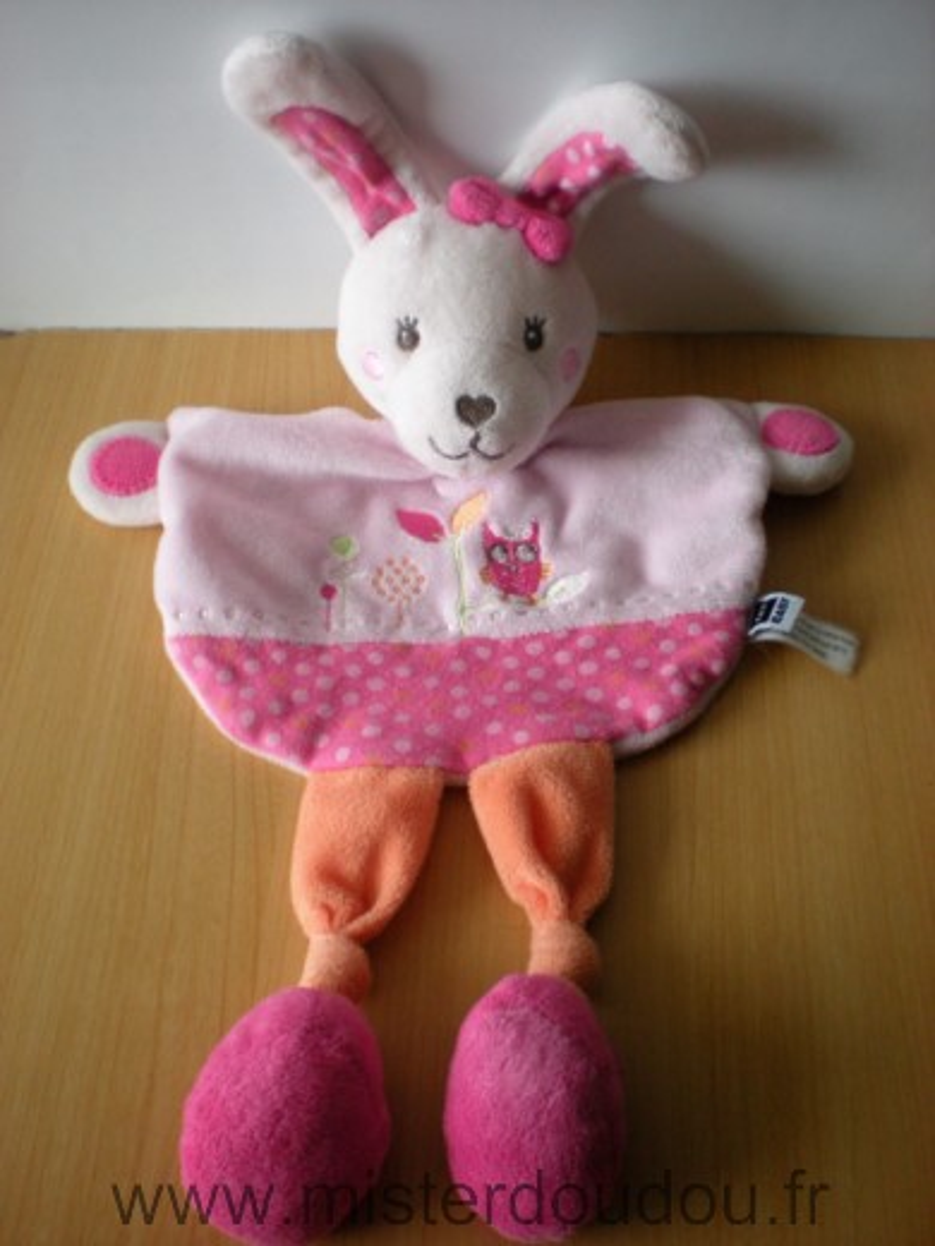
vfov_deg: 49.0
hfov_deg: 37.7
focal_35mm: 38
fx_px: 1369
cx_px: 468
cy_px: 623
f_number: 3.1
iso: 200
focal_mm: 6.3
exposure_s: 1/37.5
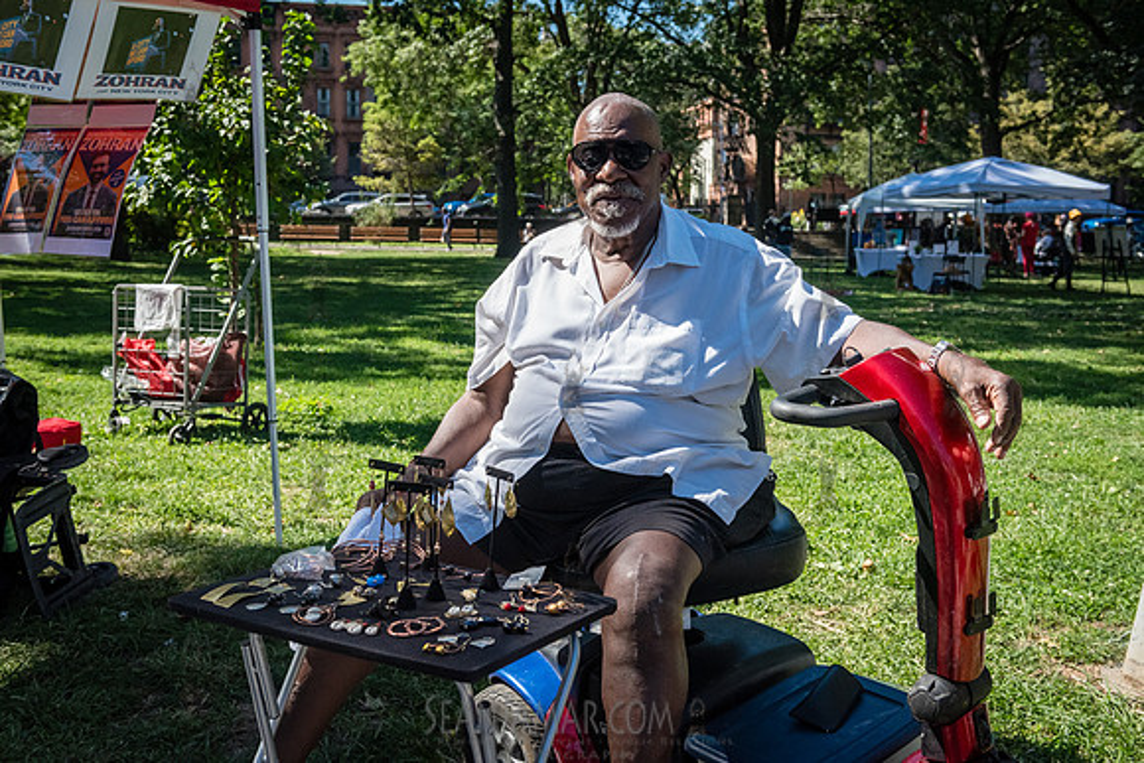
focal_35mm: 38
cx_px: 572
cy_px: 382
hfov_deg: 50.7
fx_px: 1208
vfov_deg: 35.1
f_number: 5.6
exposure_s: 1/4000
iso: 2000
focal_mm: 38
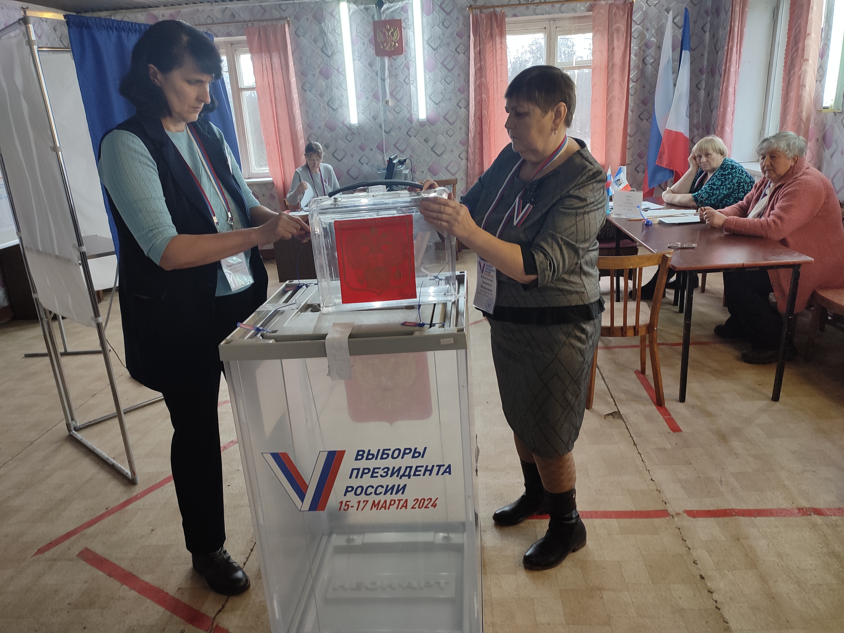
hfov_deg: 69.4
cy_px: 316
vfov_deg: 54.9
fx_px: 610
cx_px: 422
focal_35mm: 25
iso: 150
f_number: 1.9
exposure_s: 1/33
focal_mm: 6.04
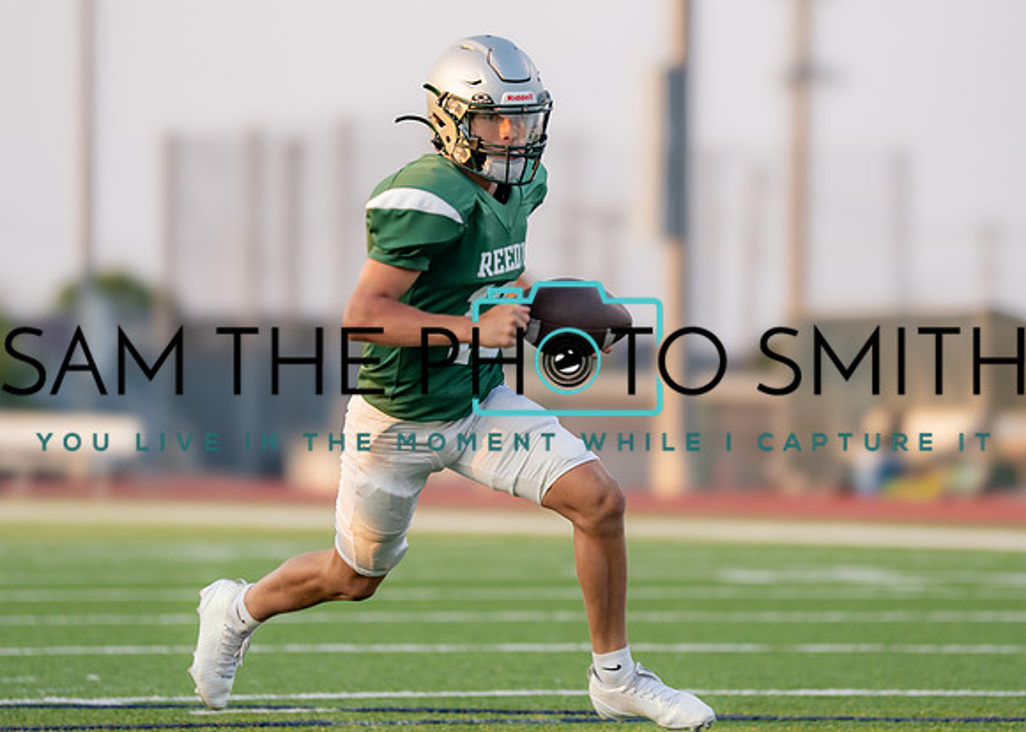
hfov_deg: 6.8
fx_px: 8635
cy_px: 356
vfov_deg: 4.9
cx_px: 555
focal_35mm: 296
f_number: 2.8
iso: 400
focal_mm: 200
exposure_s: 1/1250
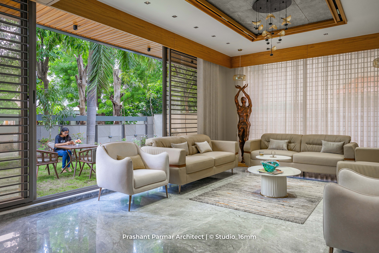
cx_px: 190
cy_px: 126
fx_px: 253
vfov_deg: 53.1
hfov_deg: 73.7
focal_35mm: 24
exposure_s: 1/50
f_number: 8
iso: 250
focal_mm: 24
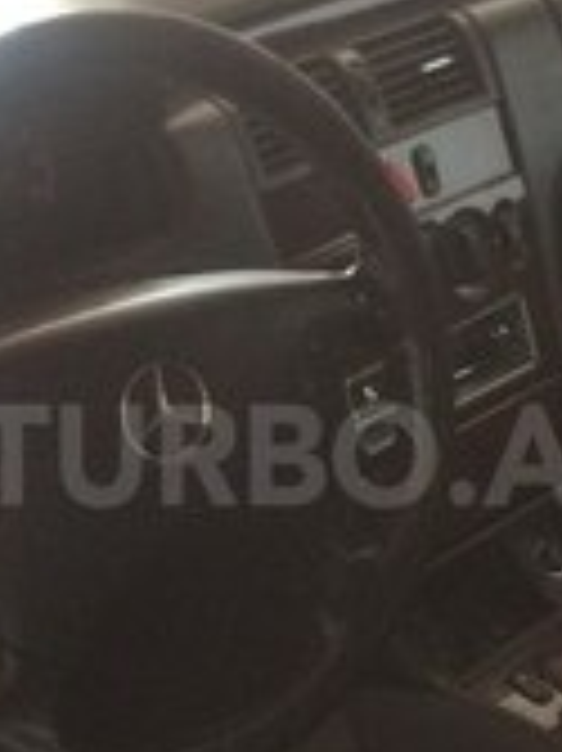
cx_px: 319
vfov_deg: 22.7
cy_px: 455
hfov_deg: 17.1
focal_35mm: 86
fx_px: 1864
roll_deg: -1.8
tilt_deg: -36.7
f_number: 2.2
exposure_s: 1/33
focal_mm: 4.15
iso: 250
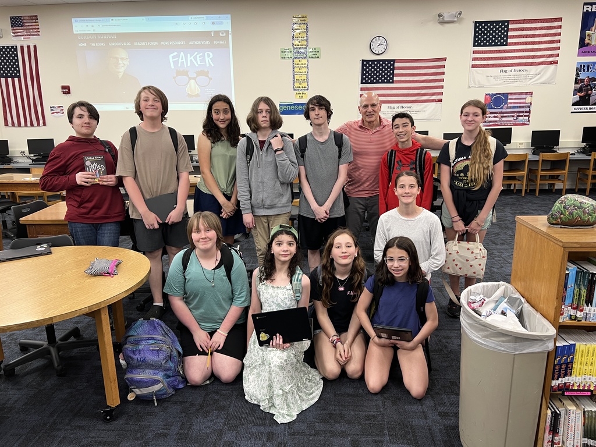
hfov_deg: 67.3
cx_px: 298
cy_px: 224
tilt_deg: -14.4
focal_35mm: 26
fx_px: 448
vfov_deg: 53.1
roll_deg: +1.7
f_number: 1.5
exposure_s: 1/60
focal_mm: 5.7
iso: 80
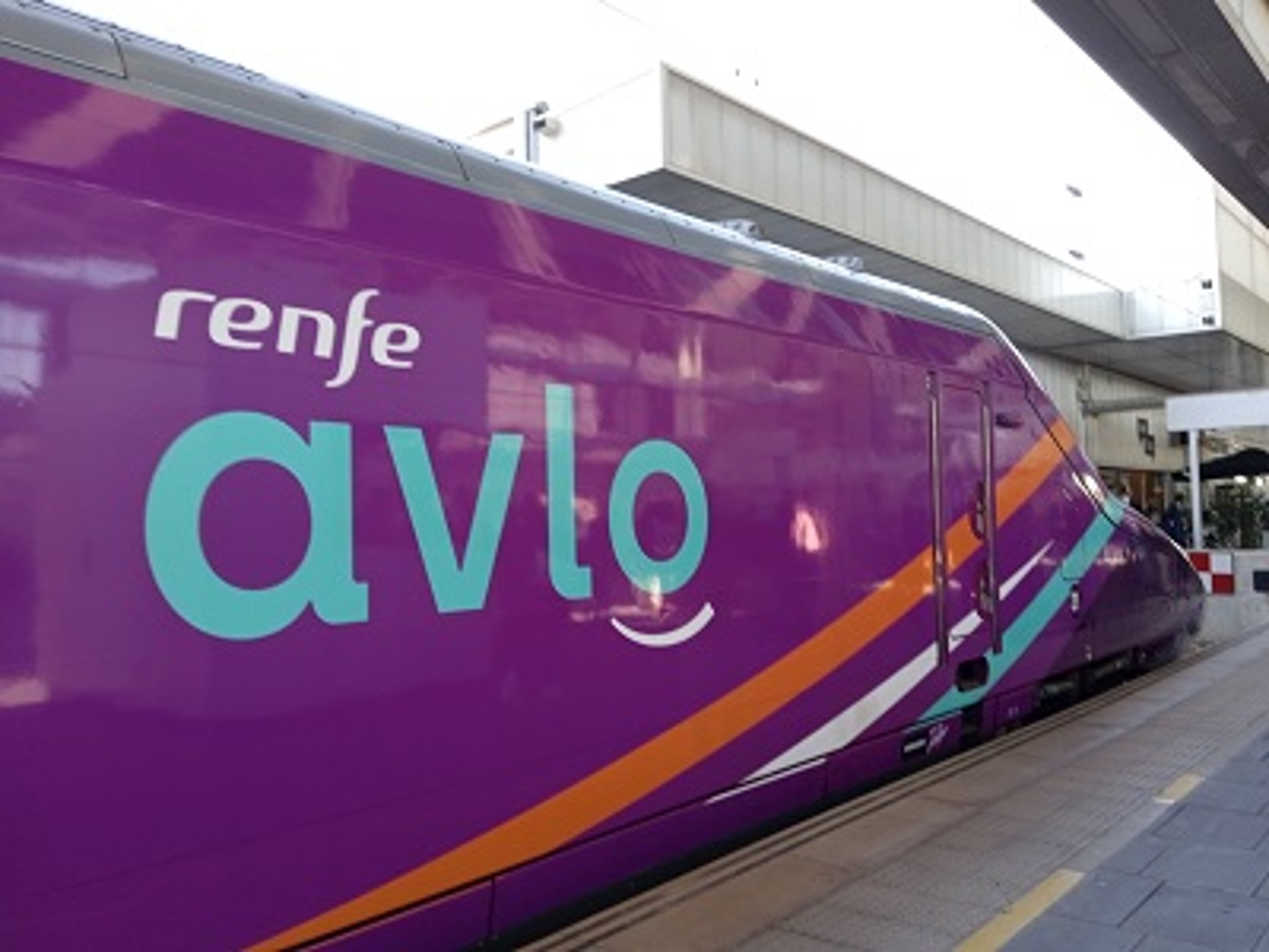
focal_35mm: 28
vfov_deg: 49.7
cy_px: 476
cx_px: 634
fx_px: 1026
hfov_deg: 63.4
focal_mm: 3.43
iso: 139
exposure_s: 1/50
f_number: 2.2
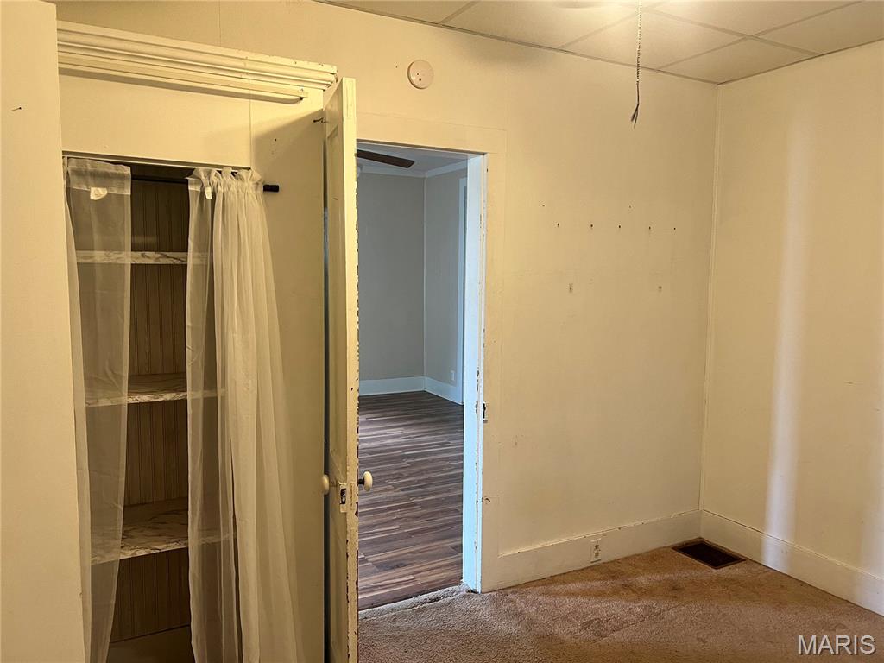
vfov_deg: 53.1
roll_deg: -0.8
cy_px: 332
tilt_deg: -3.5
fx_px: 664
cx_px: 442
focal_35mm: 26
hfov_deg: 67.3
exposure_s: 1/60
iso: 125
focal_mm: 5.7
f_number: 1.5
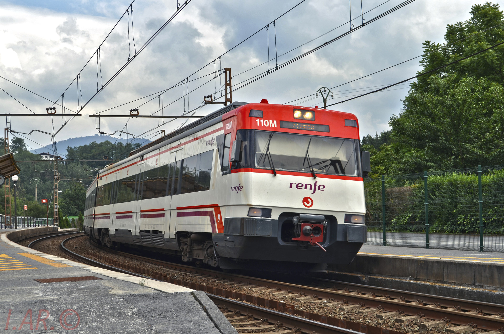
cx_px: 252
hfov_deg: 32.0
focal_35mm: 63
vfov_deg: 21.5
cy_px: 167
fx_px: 880
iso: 125
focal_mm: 42
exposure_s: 1/320
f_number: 8
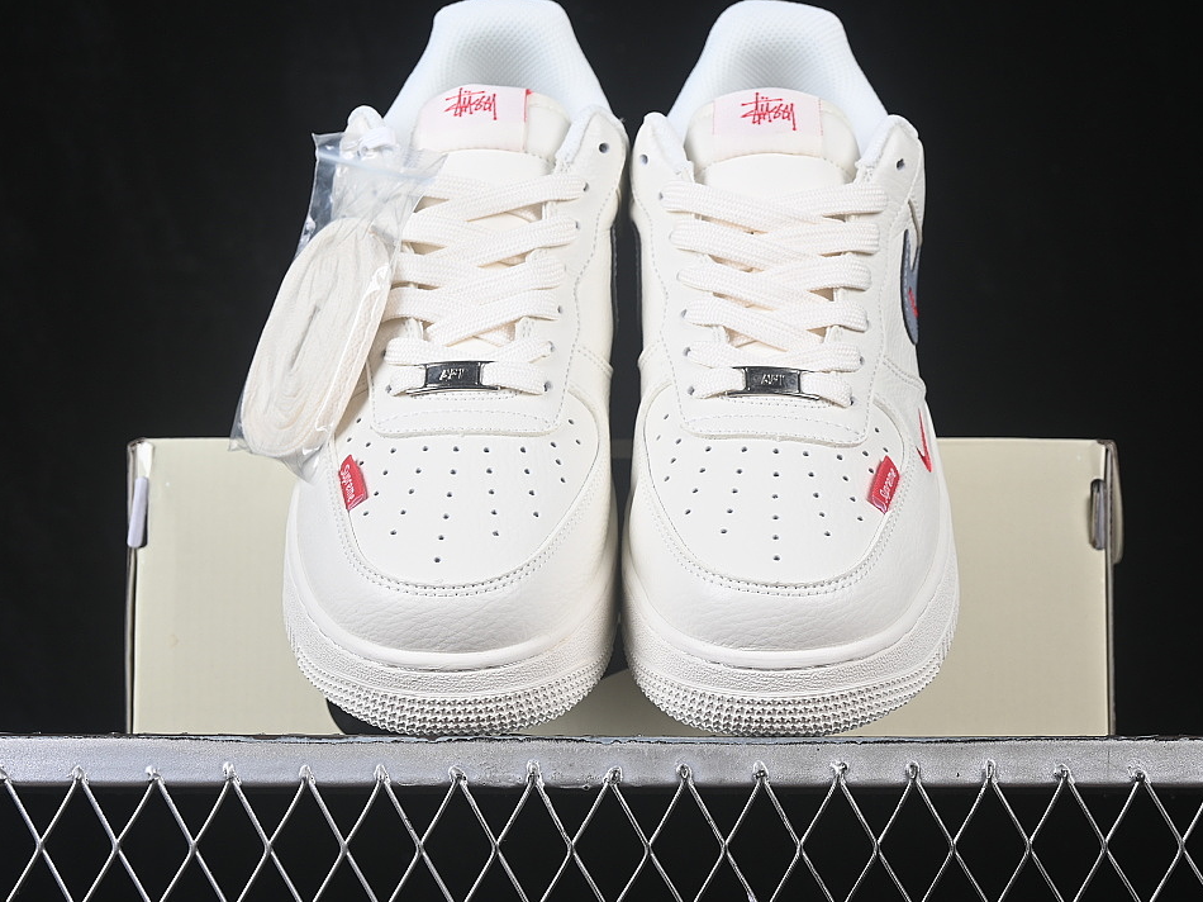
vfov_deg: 18.0
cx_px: 615
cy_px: 452
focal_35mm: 82
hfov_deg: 23.8
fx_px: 2849
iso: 160
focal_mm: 50
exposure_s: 1/80
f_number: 8
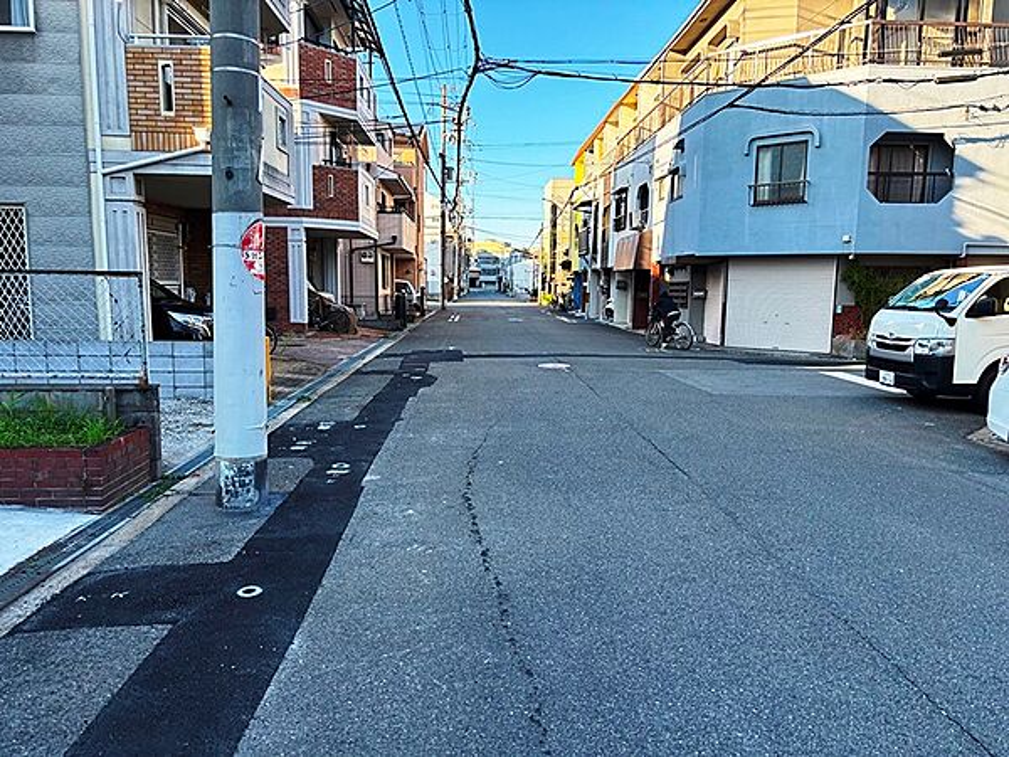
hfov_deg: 67.3
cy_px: 378
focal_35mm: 26
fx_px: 758
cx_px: 504
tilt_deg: -6.0
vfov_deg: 53.1
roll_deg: -0.5
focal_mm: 5.96
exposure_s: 1/512
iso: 50
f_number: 1.6
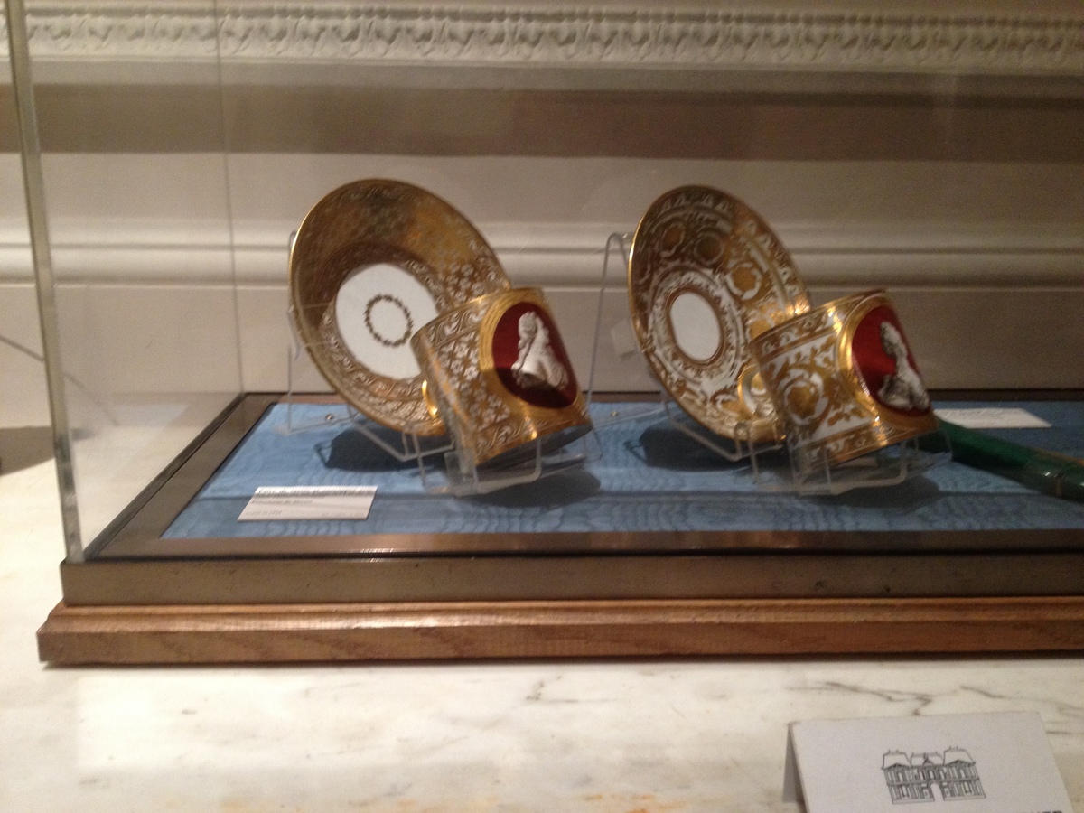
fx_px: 1096
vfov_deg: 40.7
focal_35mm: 35
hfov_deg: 52.6
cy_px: 406
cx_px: 542
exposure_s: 1/20
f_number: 2.4
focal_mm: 4.28
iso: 250
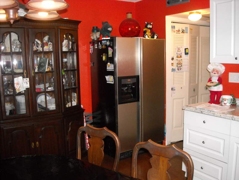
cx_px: 120
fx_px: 242
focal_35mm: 35
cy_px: 90
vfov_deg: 40.7
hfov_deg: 52.6
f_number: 2.8
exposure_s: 1/60
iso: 400
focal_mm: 5.7
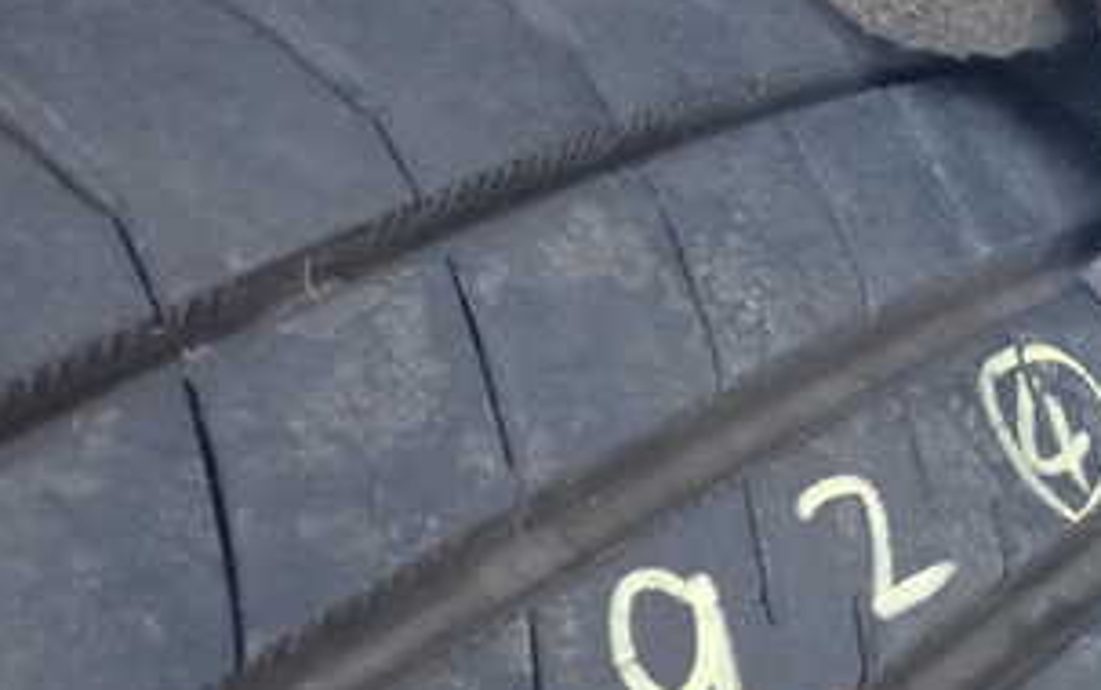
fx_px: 2583
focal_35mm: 86
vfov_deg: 15.2
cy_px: 454
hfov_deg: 23.4
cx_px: 1017
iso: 1600
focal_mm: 7.31
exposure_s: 1/125
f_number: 2.8
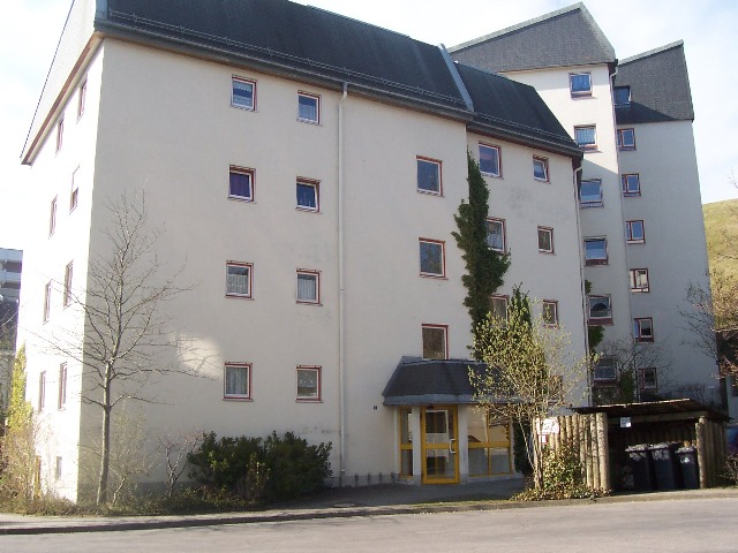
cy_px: 276
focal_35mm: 37
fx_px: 789
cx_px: 369
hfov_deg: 50.1
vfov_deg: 38.7
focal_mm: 5.6
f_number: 5.6
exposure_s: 1/250
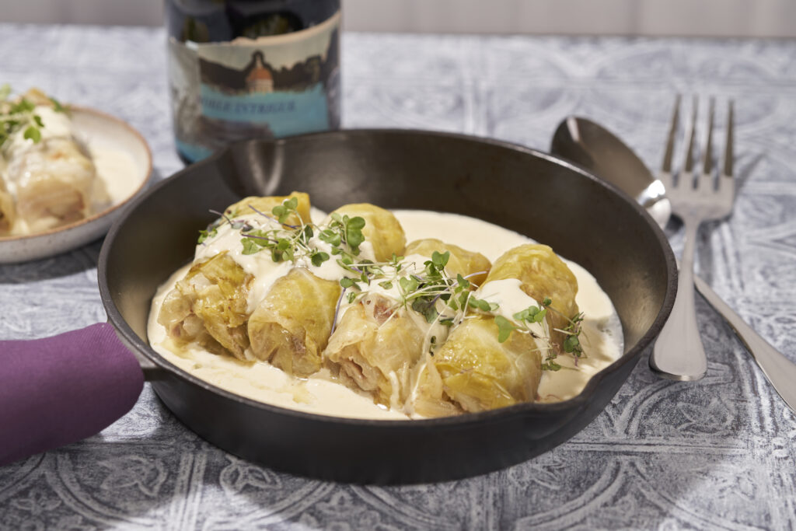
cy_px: 266
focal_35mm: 85
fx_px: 1880
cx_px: 398
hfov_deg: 23.9
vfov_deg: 16.1
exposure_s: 1/200
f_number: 4
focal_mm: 85
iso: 100
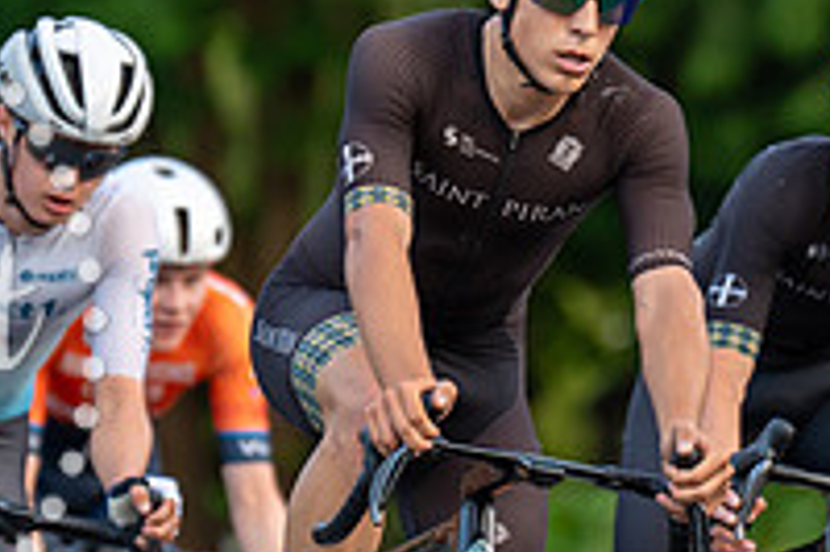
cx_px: 361
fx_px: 11564
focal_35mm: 502
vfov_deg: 2.7
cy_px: 114
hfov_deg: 4.1
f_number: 2.8
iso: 1250
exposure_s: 1/1000
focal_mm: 173
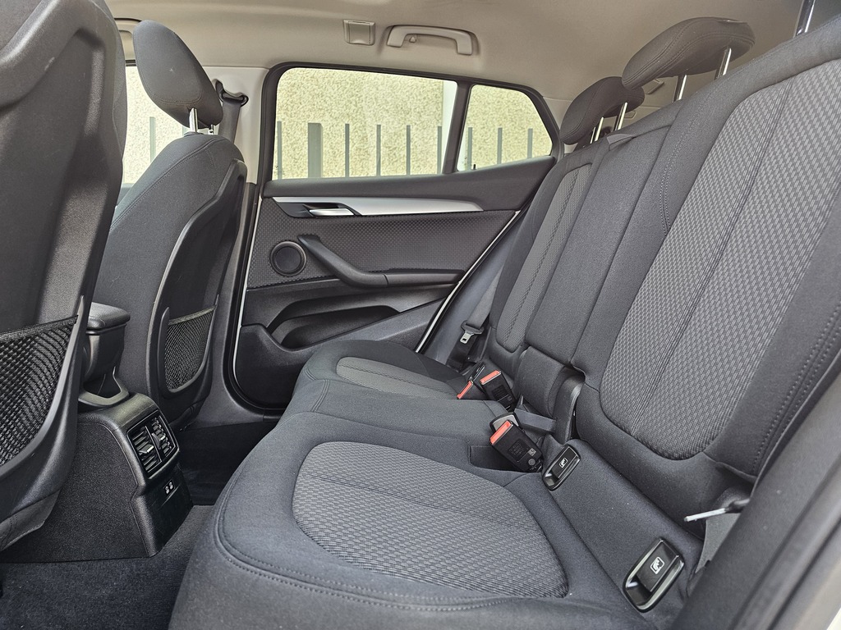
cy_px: 315
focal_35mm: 23
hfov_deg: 73.9
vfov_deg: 58.9
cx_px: 420
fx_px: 559
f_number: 1.7
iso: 200
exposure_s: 1/120
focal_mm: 6.3
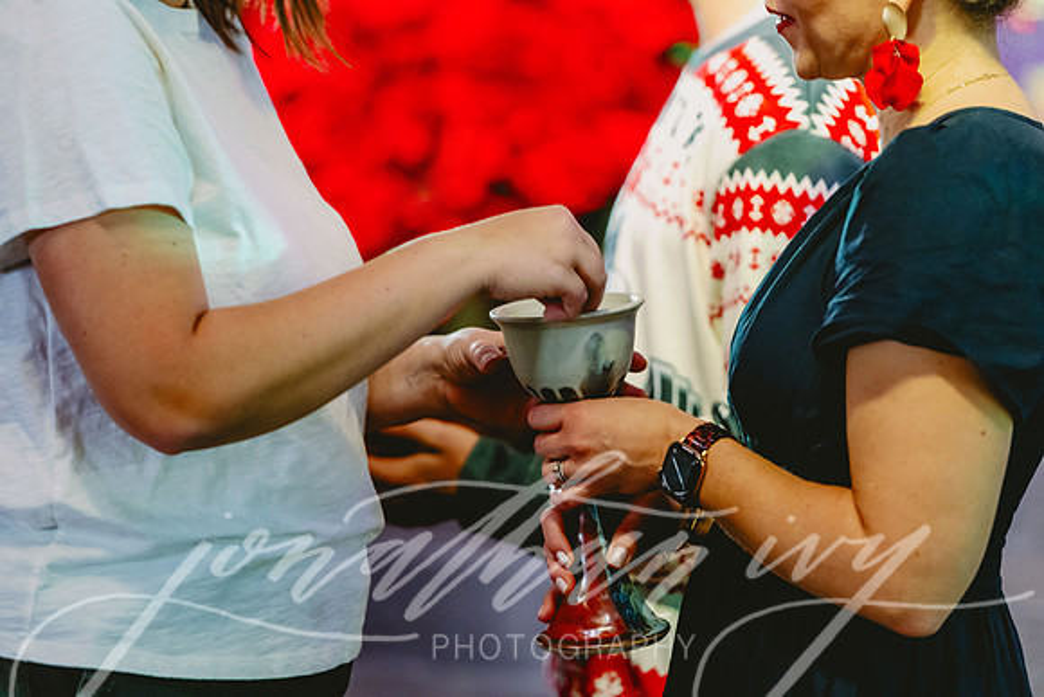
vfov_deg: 7.4
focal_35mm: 185
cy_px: 348
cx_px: 522
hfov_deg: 11.1
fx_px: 5366
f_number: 2.8
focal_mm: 185
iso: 3200
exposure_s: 1/160
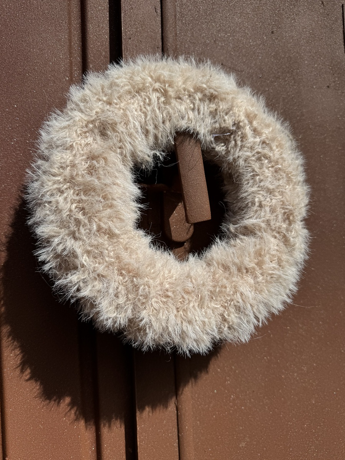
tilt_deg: +1.5
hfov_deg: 56.8
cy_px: 230
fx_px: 319
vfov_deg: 71.6
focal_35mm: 24
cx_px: 172
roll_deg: +2.0
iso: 80
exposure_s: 1/9009
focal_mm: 6.76
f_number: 1.78
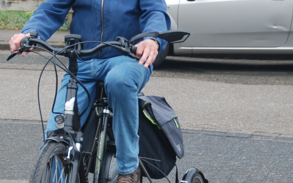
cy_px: 65
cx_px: 71
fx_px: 1773
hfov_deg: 9.4
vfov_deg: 5.9
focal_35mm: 222
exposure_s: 1/160
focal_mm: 62
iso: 200
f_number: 5.3
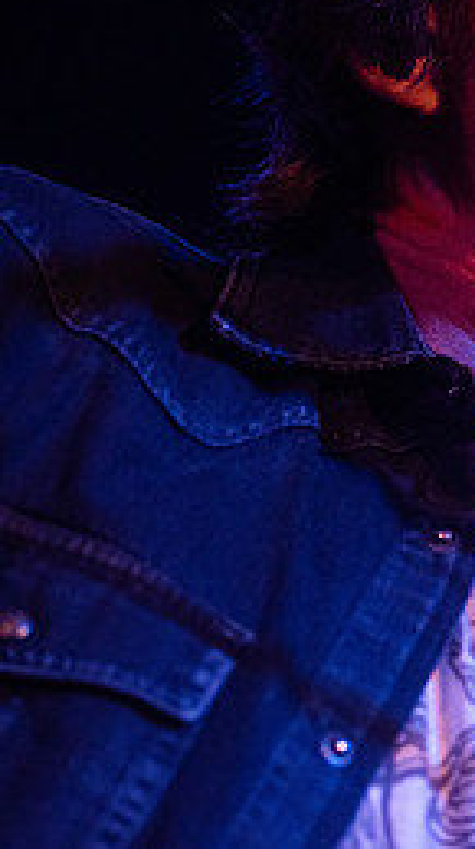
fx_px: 4225
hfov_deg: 6.4
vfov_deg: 11.4
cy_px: 218
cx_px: 688
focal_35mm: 188
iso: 2500
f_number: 3.2
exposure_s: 1/100
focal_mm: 80
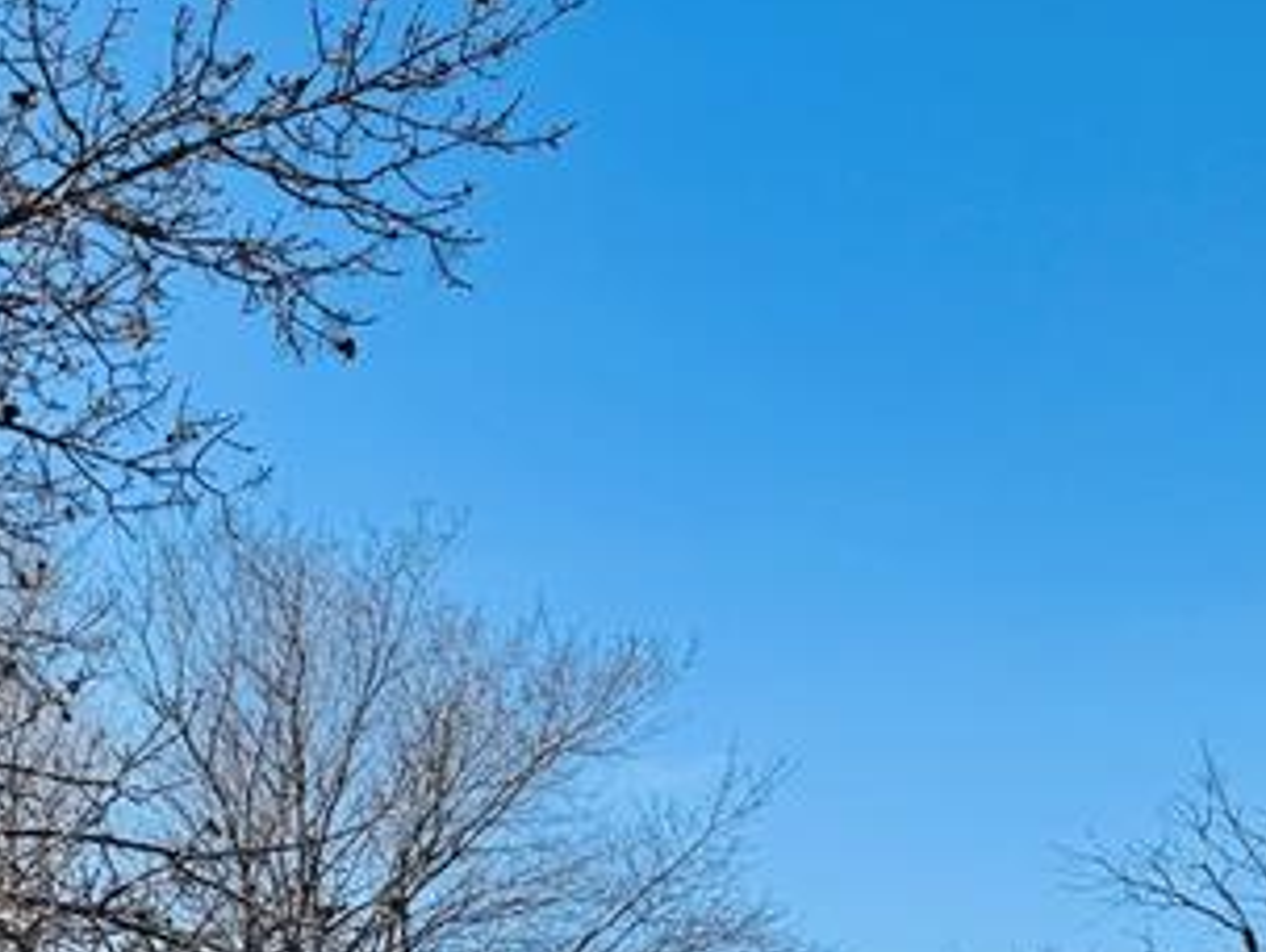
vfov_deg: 17.0
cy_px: 1307
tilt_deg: +6.7
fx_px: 2966
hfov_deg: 21.5
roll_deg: +0.8
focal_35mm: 81
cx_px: -430
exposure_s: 1/4608
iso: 80
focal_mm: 6.76
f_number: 1.78
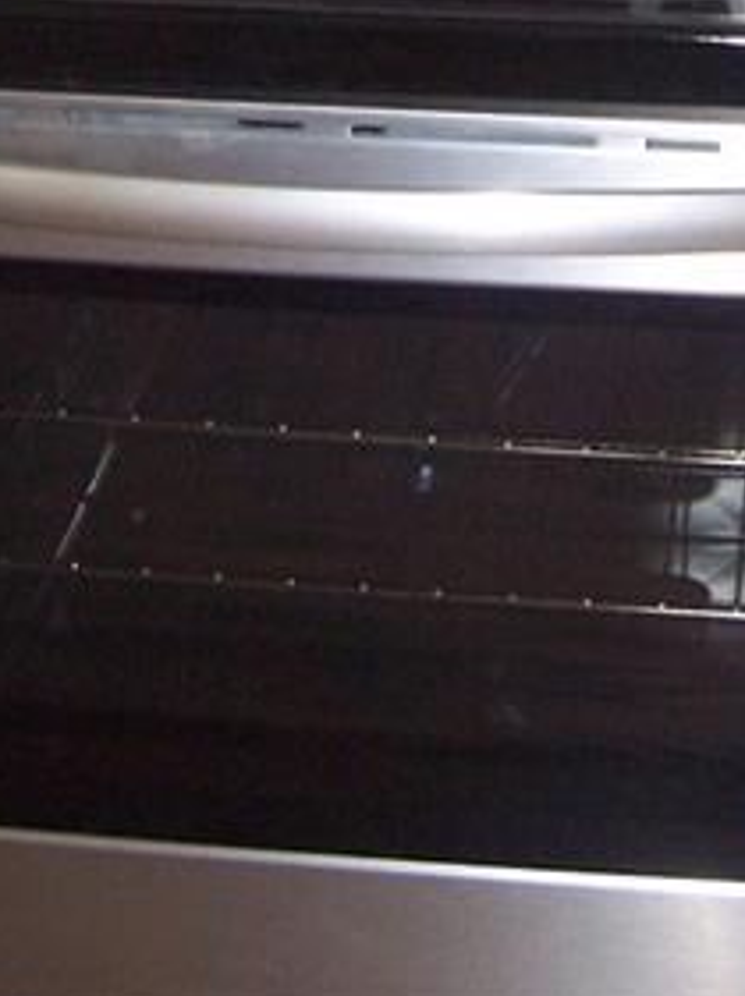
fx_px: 2991
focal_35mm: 104
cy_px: -344
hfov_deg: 14.2
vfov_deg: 17.6
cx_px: 436
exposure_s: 1/60
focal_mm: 6.3
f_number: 2.8
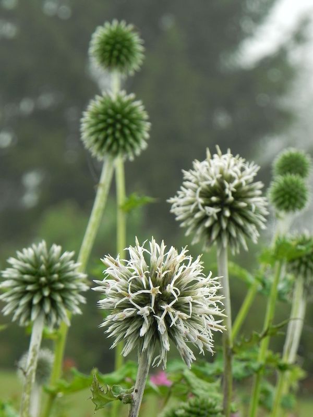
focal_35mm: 162
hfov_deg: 9.2
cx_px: 156
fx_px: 1953
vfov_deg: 12.2
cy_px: 208
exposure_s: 1/125
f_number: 5
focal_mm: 28.8
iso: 160
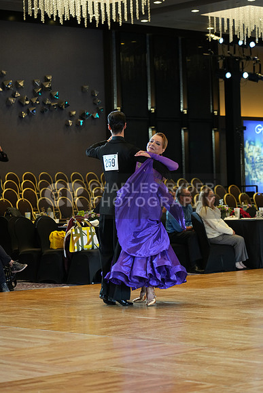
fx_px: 1150
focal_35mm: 105
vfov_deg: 19.5
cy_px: 196
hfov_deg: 13.0
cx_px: 132
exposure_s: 1/250
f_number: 4
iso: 2000
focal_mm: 105
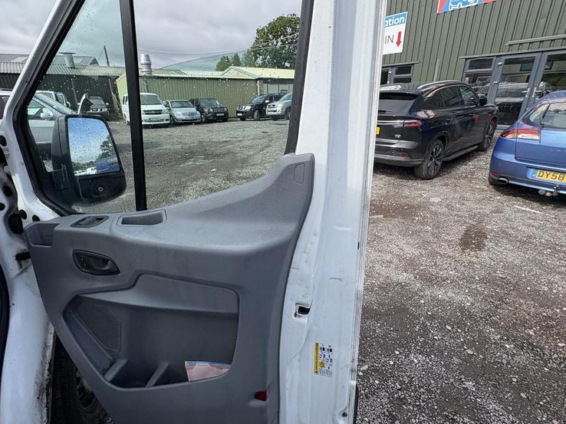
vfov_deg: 74.5
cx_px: 267
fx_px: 278
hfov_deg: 91.0
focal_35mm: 17
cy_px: 192
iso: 50
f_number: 2.2
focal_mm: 2.22
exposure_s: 1/1063
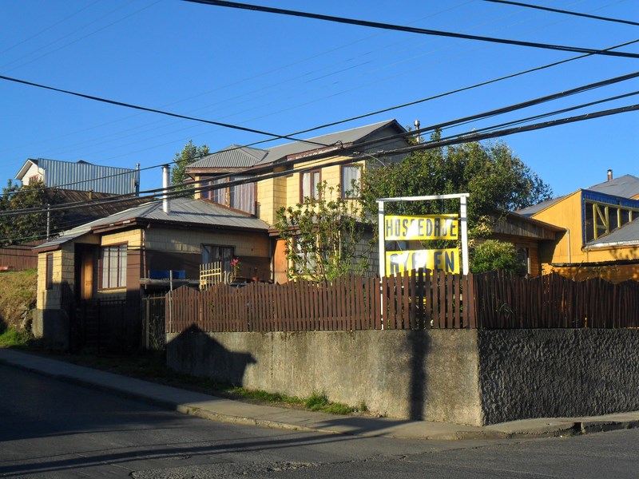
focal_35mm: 52
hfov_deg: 36.8
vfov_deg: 28.0
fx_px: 960
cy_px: 240
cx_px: 320
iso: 100
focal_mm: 9.3
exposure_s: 1/500
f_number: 5
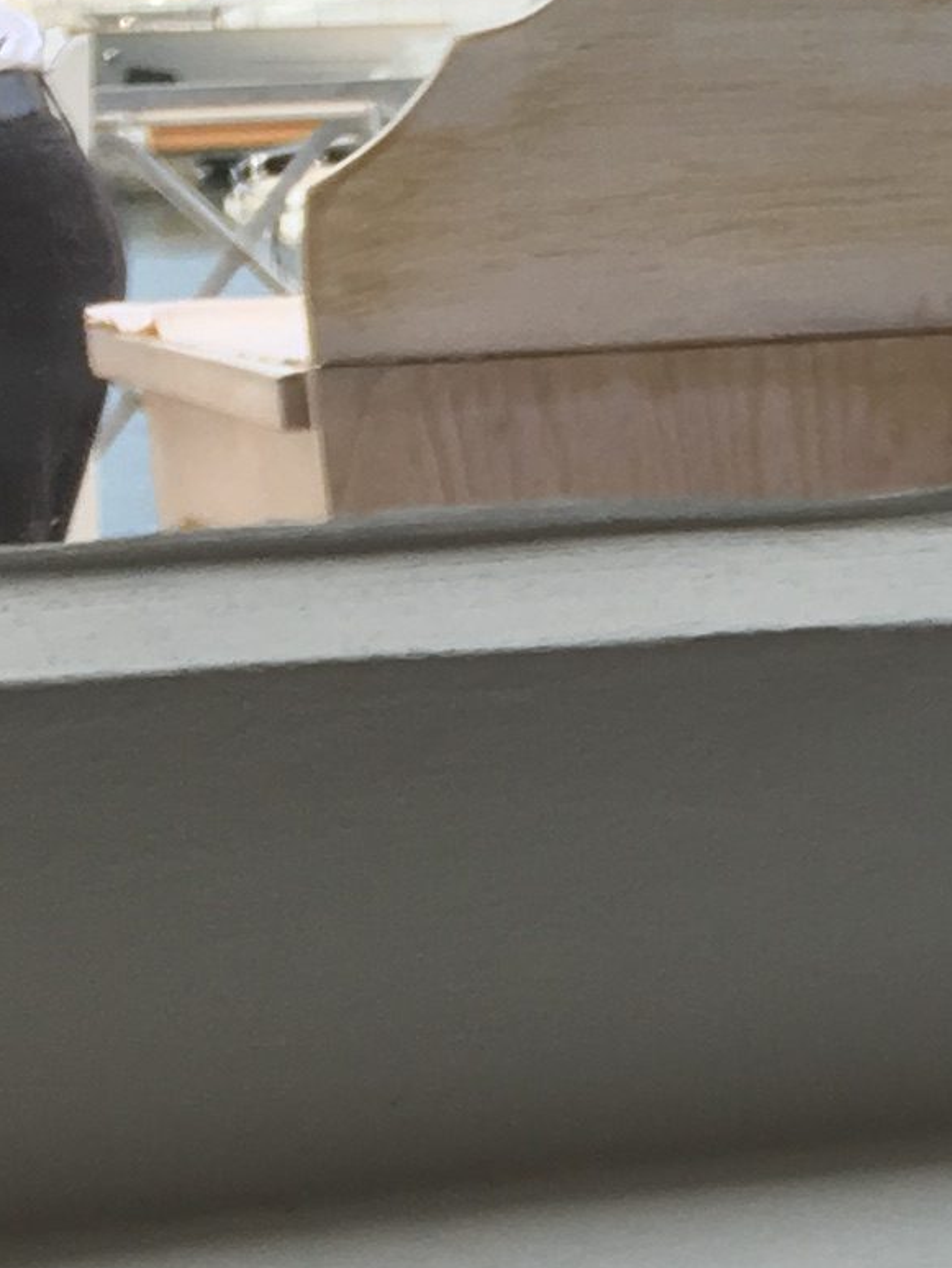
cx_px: 1661
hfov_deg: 9.4
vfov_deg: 12.6
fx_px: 5534
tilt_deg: -19.0
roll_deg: +1.3
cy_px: 1758
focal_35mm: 151
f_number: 2.2
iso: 25
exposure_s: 1/718
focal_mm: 4.15
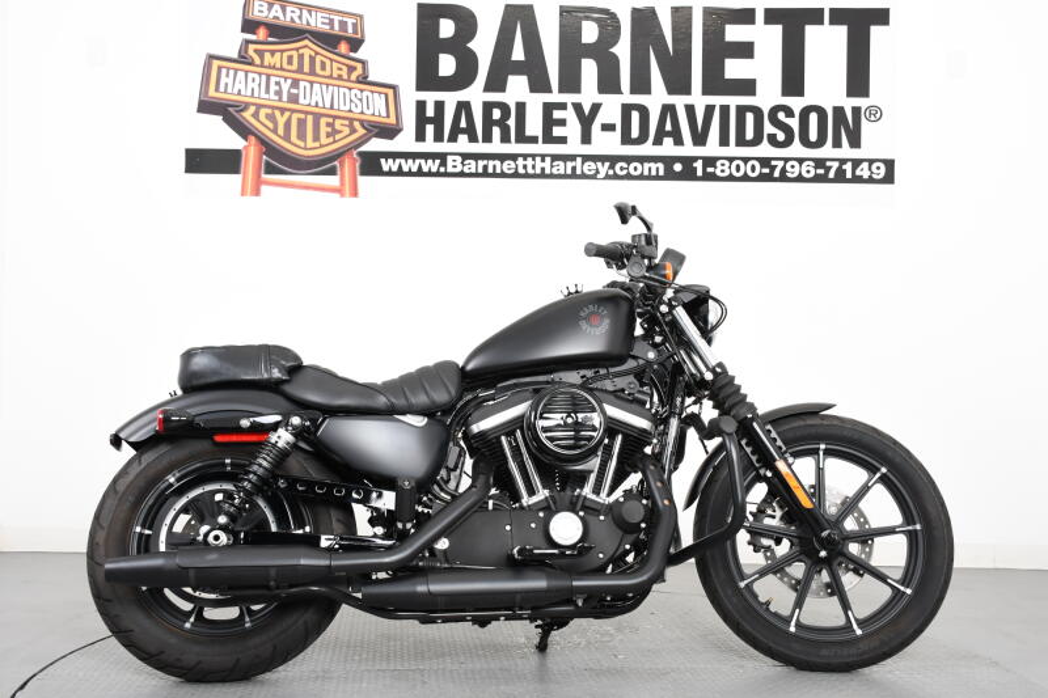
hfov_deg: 53.1
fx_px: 1048
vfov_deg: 36.9
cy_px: 349
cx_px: 524
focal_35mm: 36
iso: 640
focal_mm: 24
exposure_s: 1/200
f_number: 9
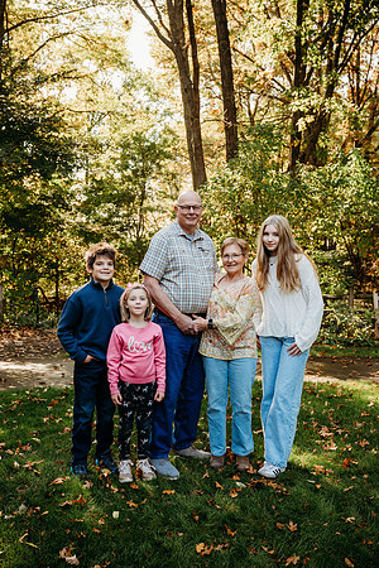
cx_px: 190
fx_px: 568
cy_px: 284
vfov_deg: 53.1
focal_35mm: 36
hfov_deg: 36.9
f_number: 5
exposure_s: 1/250
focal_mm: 36
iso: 400
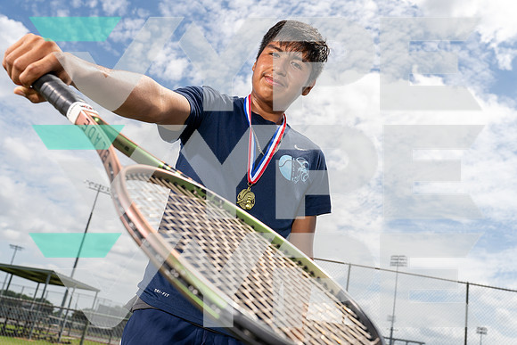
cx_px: 258
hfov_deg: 54.4
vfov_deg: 37.9
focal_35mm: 35
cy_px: 172
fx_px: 503
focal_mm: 35
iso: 250
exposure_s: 1/1250
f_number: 6.3
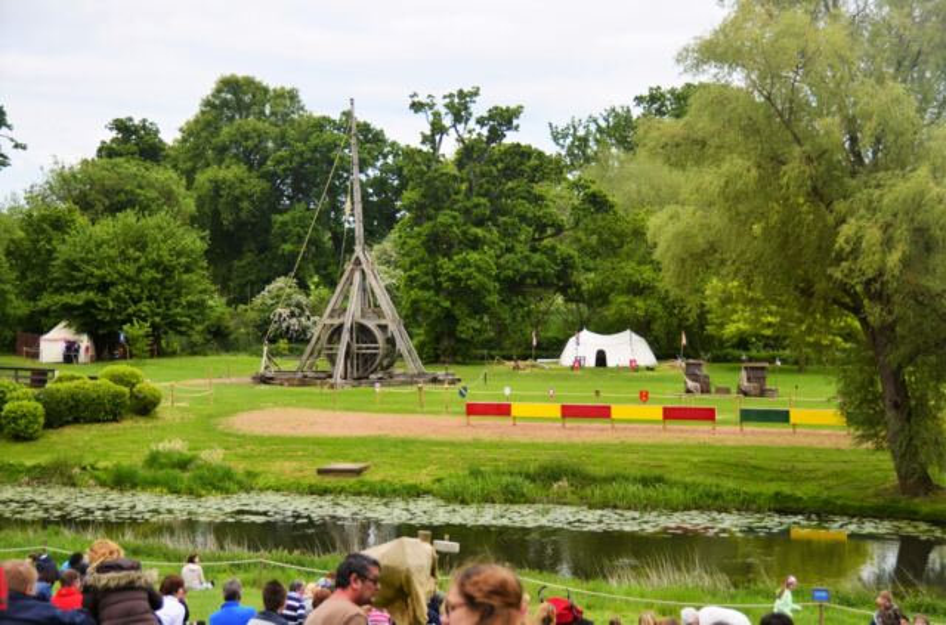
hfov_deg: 29.3
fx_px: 1808
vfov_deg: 19.6
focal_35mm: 69
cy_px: 312
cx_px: 473
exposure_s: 1/500
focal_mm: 46
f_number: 4.5
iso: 200
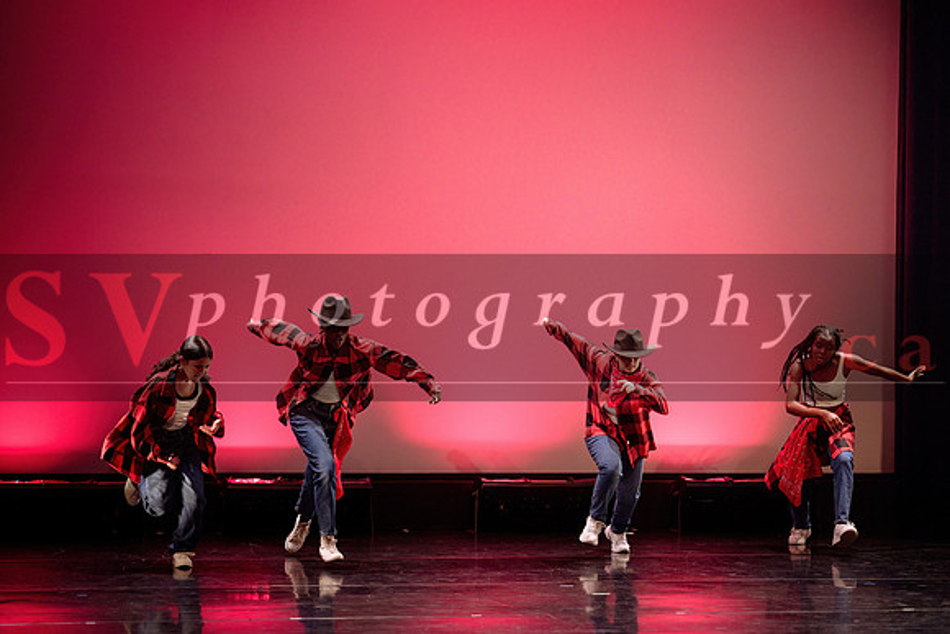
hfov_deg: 18.6
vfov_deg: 12.5
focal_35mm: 110
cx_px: 506
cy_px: 316
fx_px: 2897
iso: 1600
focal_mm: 102
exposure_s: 1/200
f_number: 2.8
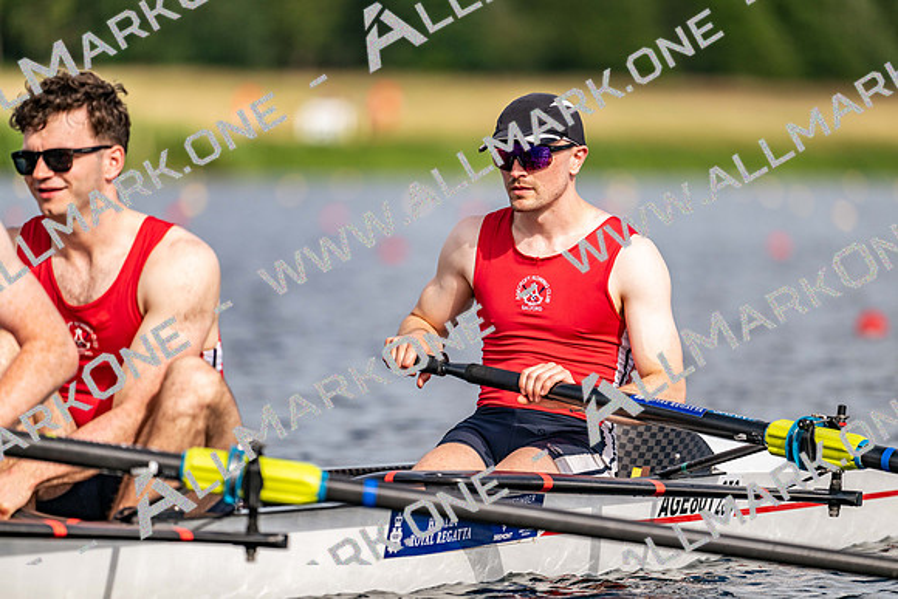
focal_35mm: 400
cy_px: 300
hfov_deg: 5.2
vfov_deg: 3.4
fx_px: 9980
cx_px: 449
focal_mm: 400
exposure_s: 1/2500
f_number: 4.5
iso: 250
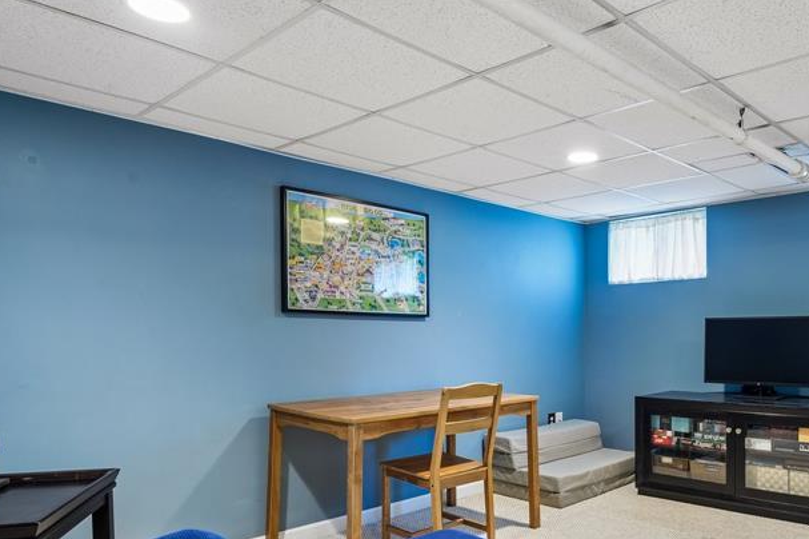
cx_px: 541
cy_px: 376
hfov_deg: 65.6
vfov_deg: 46.8
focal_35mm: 27
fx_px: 606
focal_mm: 16
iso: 400
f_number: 8
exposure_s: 1/1.25
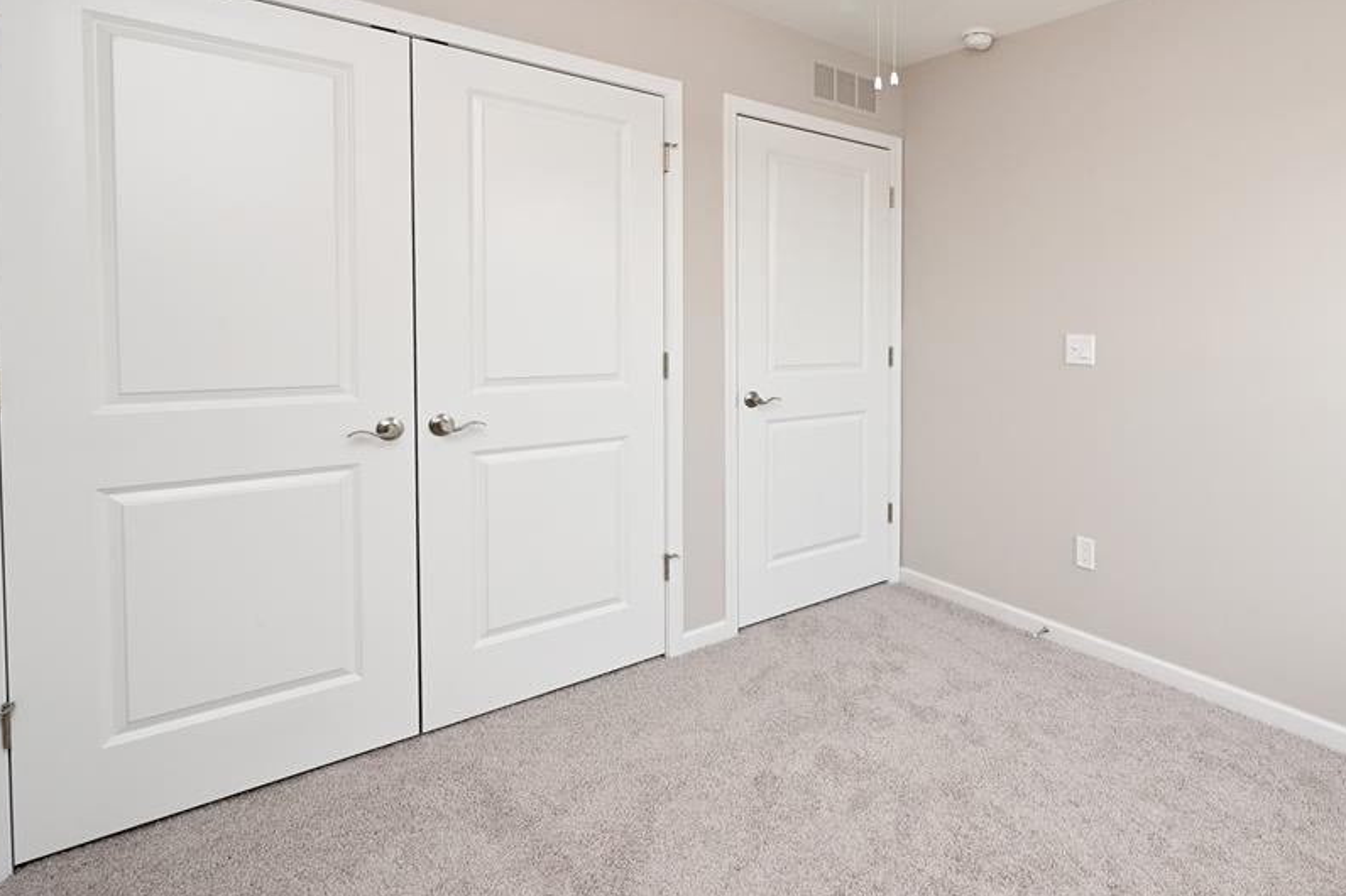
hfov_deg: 88.3
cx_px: 840
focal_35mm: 18
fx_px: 673
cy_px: 352
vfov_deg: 66.6
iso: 800
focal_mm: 14
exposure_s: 1/60
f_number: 11
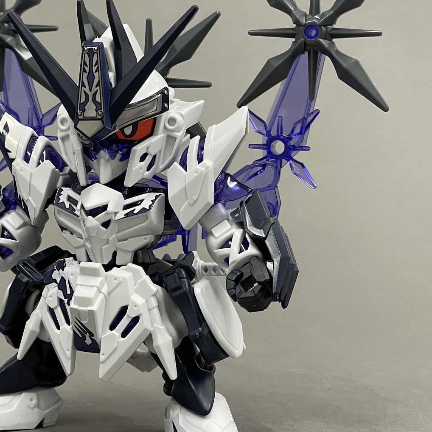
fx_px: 1285
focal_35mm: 91
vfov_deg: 19.1
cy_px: 197
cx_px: 133
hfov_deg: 19.0
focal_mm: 6
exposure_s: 1/60
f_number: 2
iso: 125
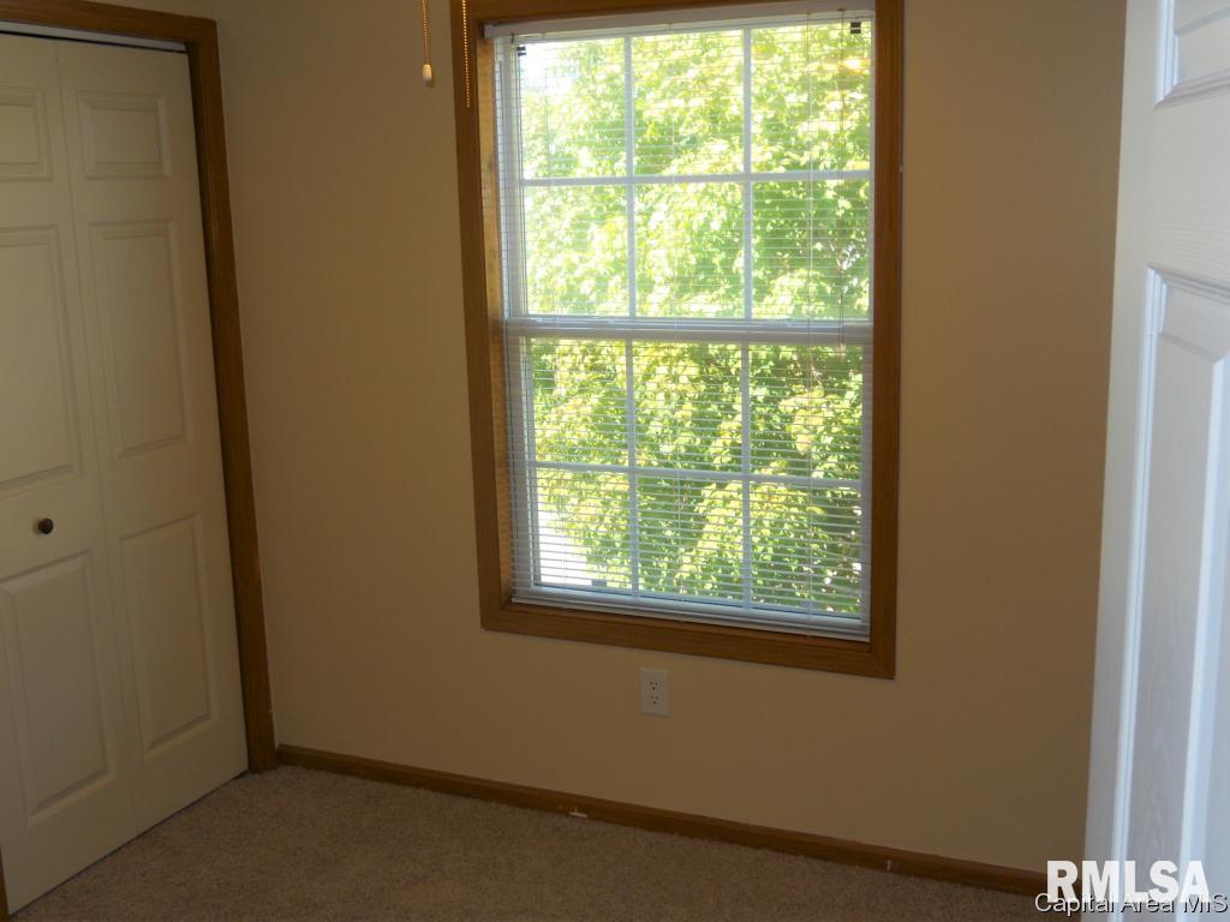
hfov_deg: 51.4
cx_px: 615
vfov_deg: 39.7
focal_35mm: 36
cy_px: 461
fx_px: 1279
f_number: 3
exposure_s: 1/100
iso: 80
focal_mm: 6.4
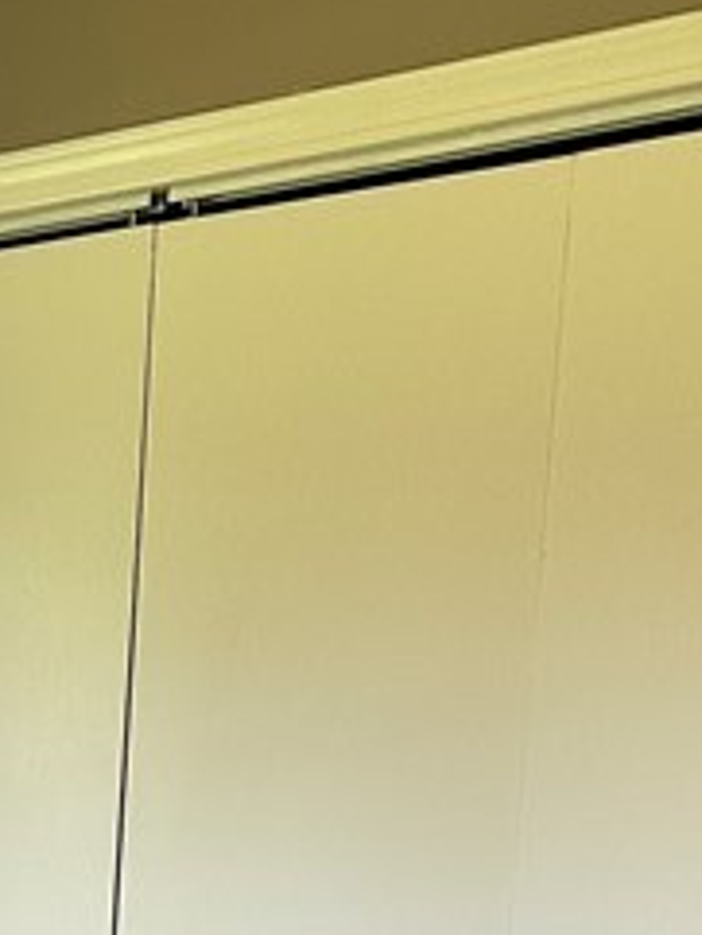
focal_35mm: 102
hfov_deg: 13.6
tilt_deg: -12.5
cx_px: -384
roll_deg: -3.4
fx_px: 2756
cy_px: 1494
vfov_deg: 17.0
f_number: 1.78
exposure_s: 1/120
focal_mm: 6.86
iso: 125
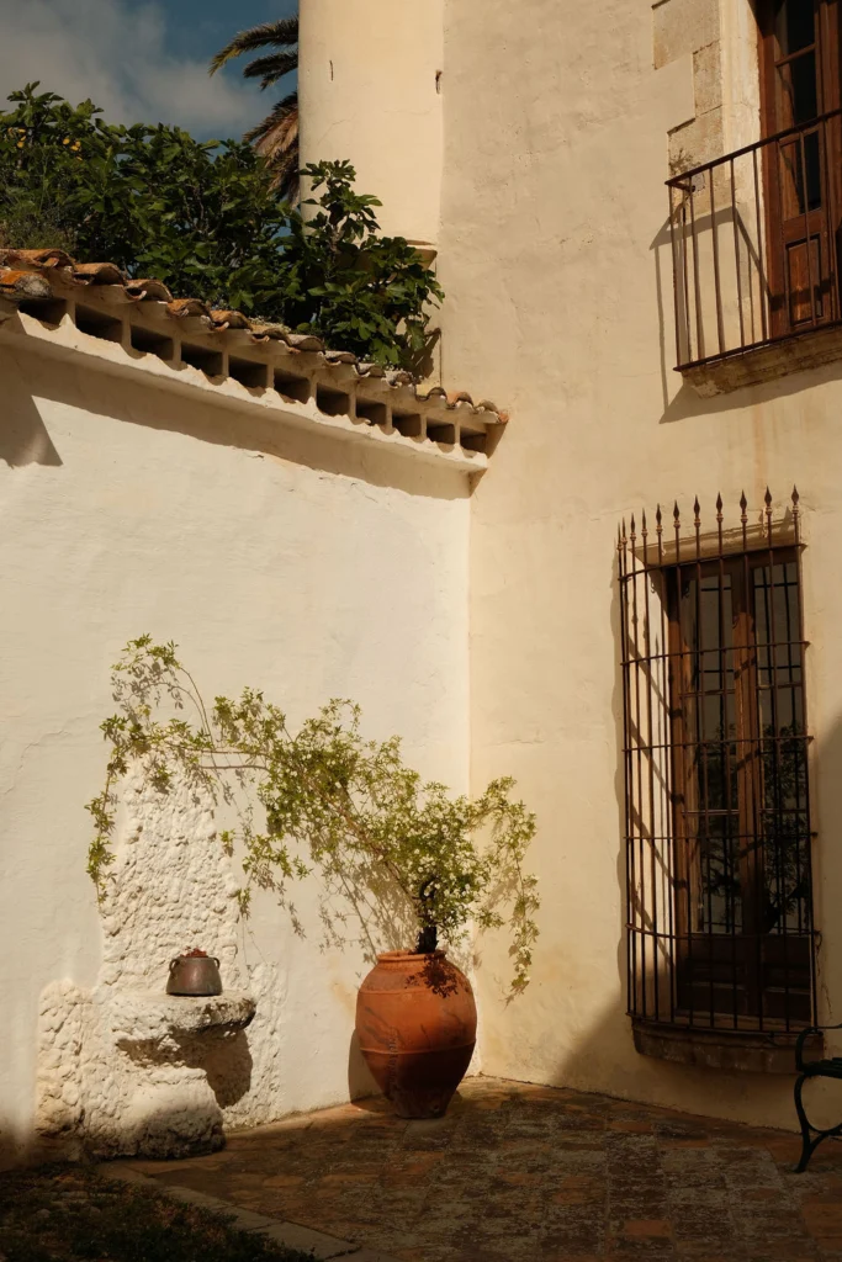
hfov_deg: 29.9
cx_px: 421
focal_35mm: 45
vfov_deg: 43.6
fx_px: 1578
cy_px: 631
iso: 160
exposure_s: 1/750
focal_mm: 30.2
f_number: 5.6
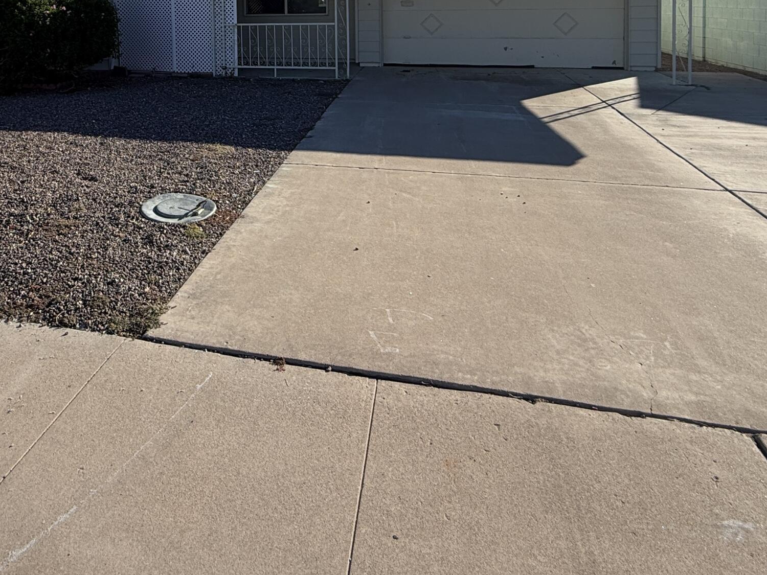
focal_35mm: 28
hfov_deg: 61.8
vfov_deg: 43.9
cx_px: 251
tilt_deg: +1.5
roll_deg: -1.8
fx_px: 620
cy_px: 25
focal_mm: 2.22
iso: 20
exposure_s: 1/901
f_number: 2.2
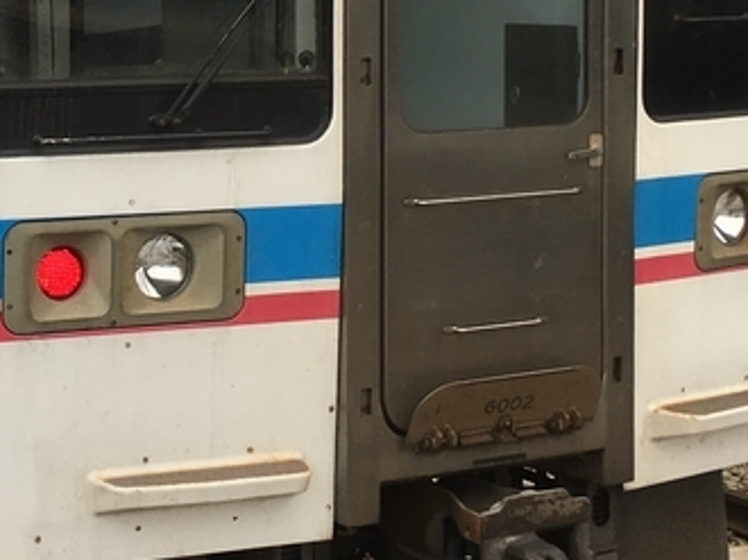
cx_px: 136
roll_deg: +1.5
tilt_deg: -4.7
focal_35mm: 90
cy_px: 18
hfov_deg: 21.5
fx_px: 1943
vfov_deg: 16.1
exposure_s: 1/458
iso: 25
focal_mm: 4.15
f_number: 2.2
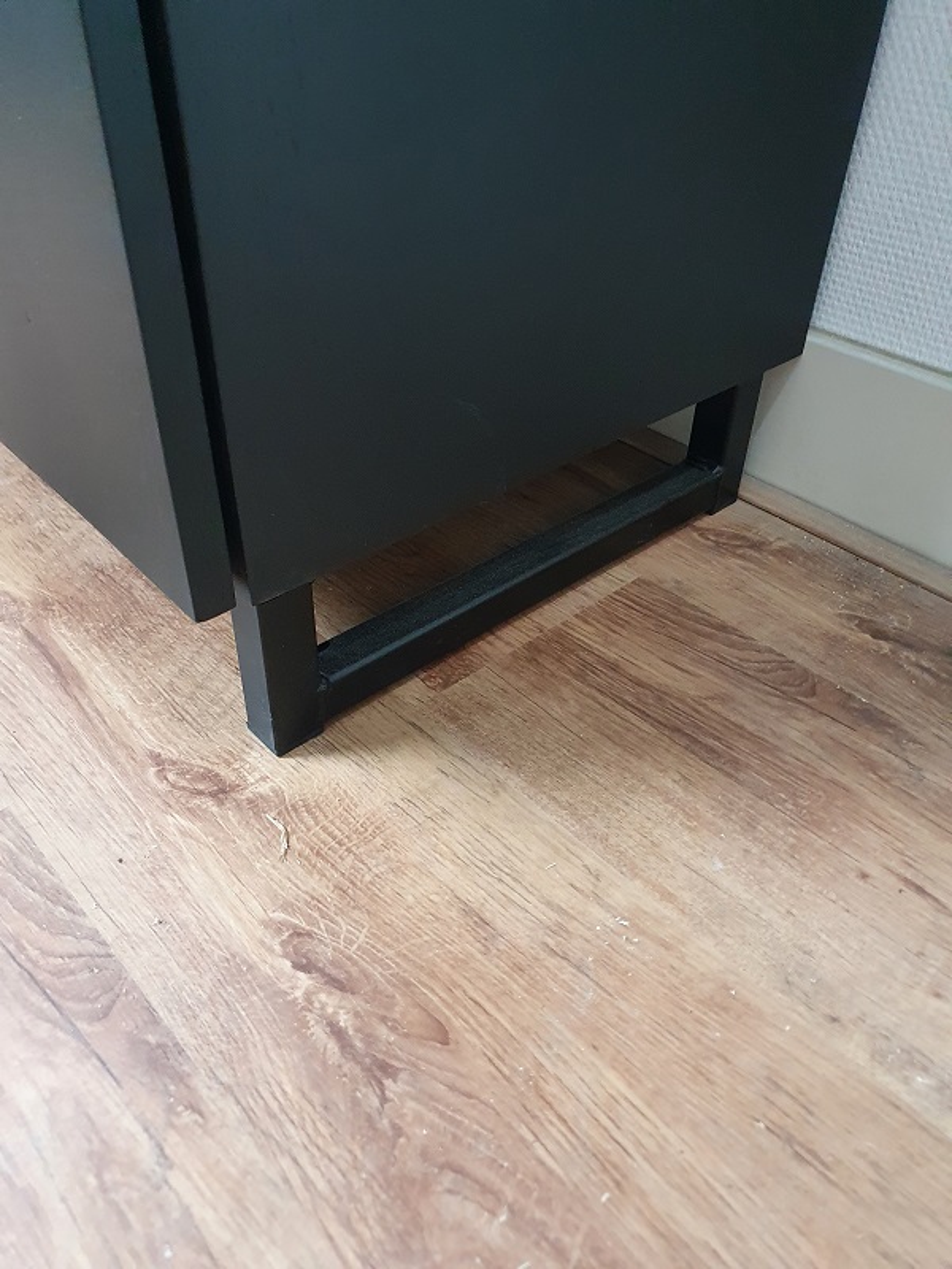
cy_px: 634
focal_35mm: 26
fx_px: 953
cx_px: 476
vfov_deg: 67.3
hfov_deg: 53.1
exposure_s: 1/50
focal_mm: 4.32
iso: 500
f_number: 1.5
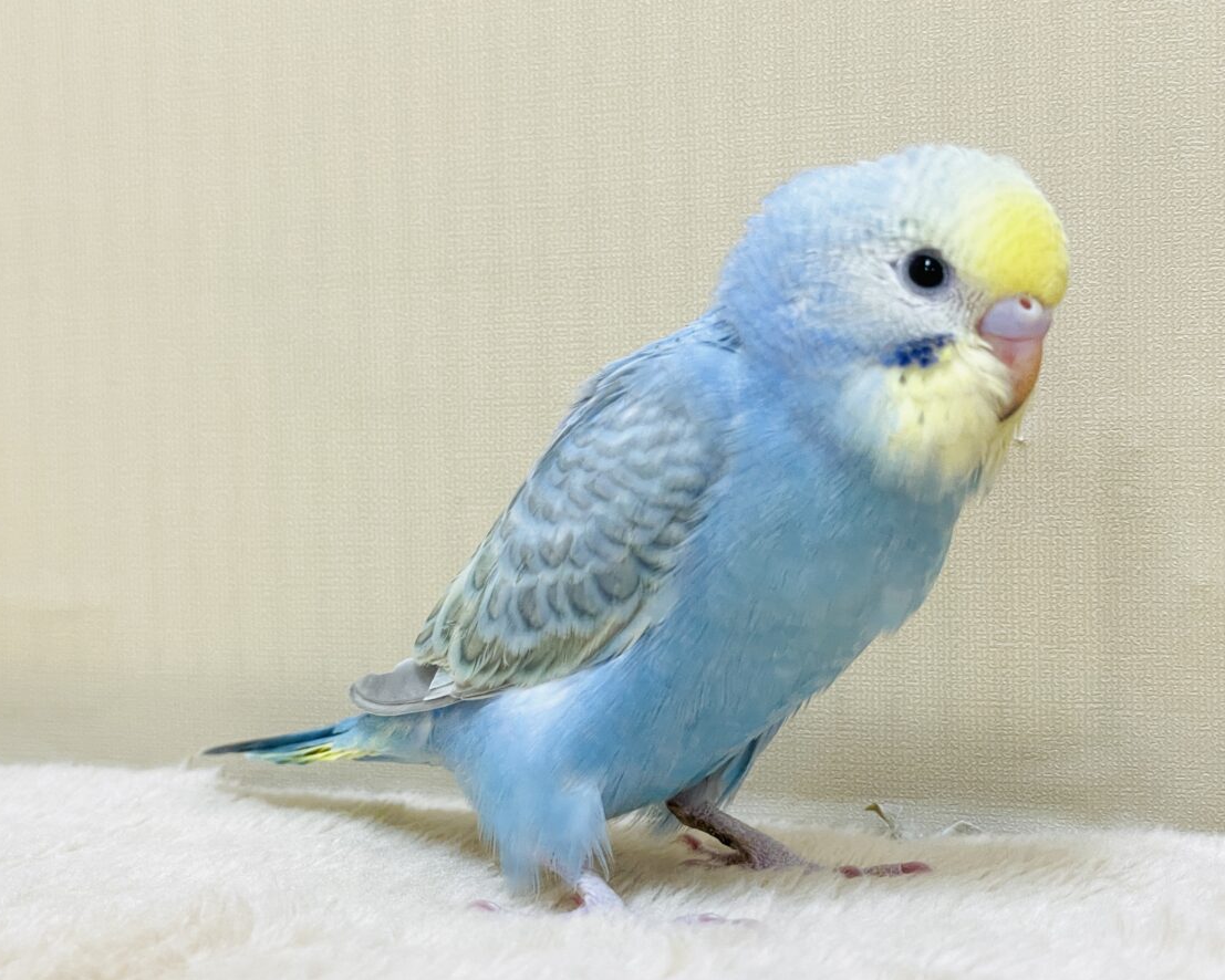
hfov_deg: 34.1
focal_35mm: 55
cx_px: 596
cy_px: 489
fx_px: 1994
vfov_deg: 27.6
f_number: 2
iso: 100
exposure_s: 1/99
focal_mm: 6
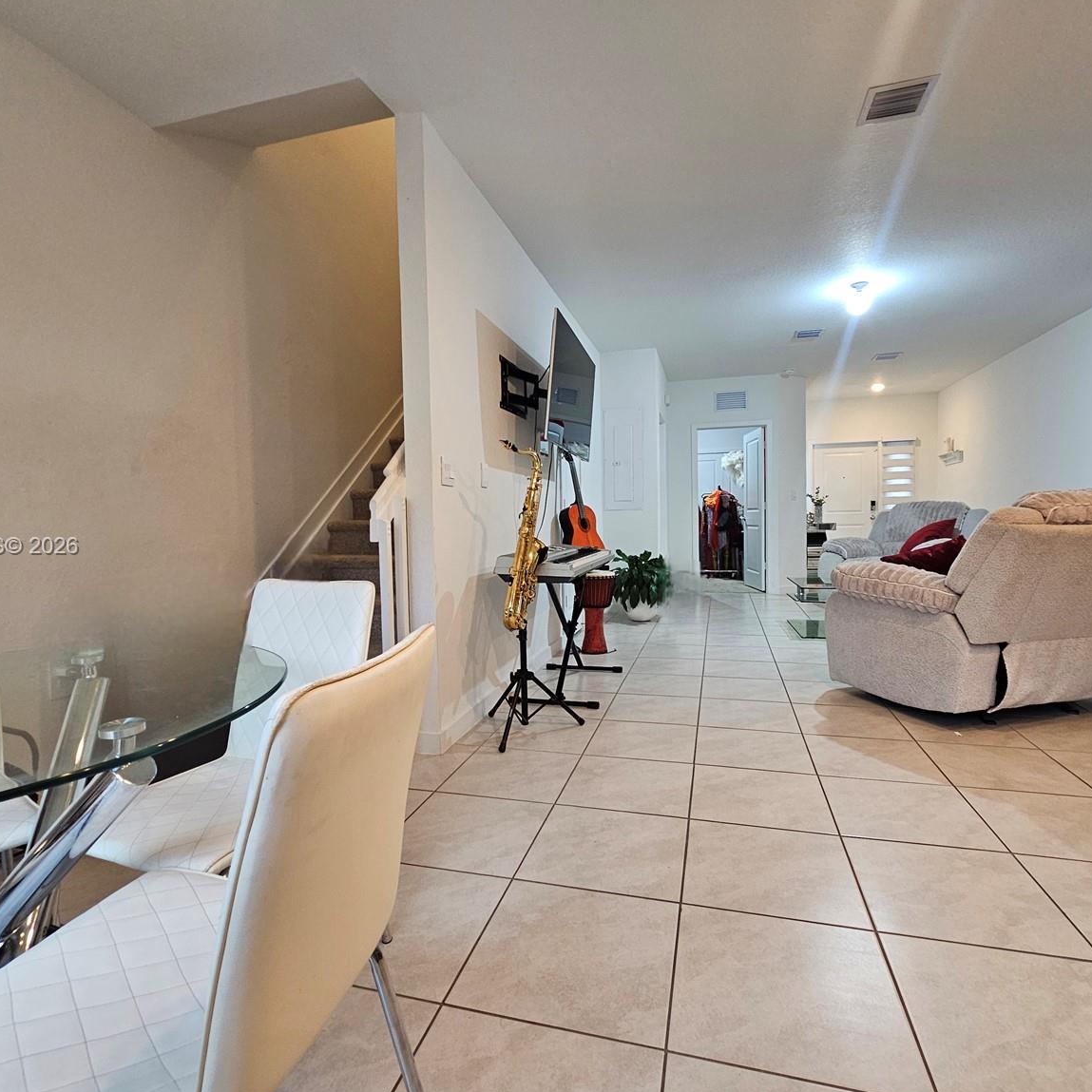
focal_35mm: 16
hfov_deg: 87.4
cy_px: 547
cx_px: 543
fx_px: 571
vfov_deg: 87.4
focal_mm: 2.2
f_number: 2.2
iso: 200
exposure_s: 1/60.2
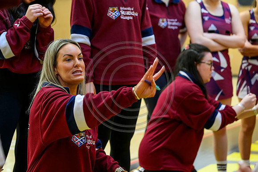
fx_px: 619
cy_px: 79
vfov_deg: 15.8
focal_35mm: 86
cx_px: 119
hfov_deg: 23.5
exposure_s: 1/400
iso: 3200
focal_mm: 80
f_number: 3.2
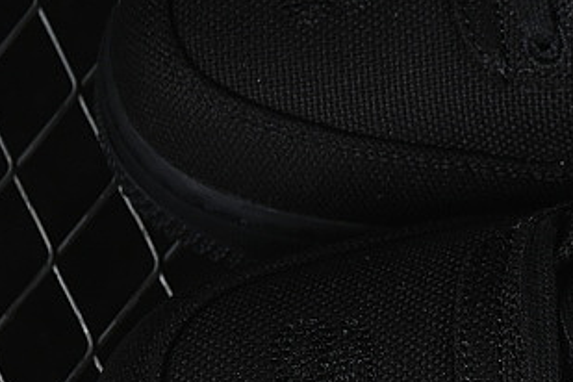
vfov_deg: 5.2
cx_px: 846
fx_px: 4170
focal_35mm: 262
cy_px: 245
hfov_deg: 7.7
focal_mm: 50
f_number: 6.3
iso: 160
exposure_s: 1/50
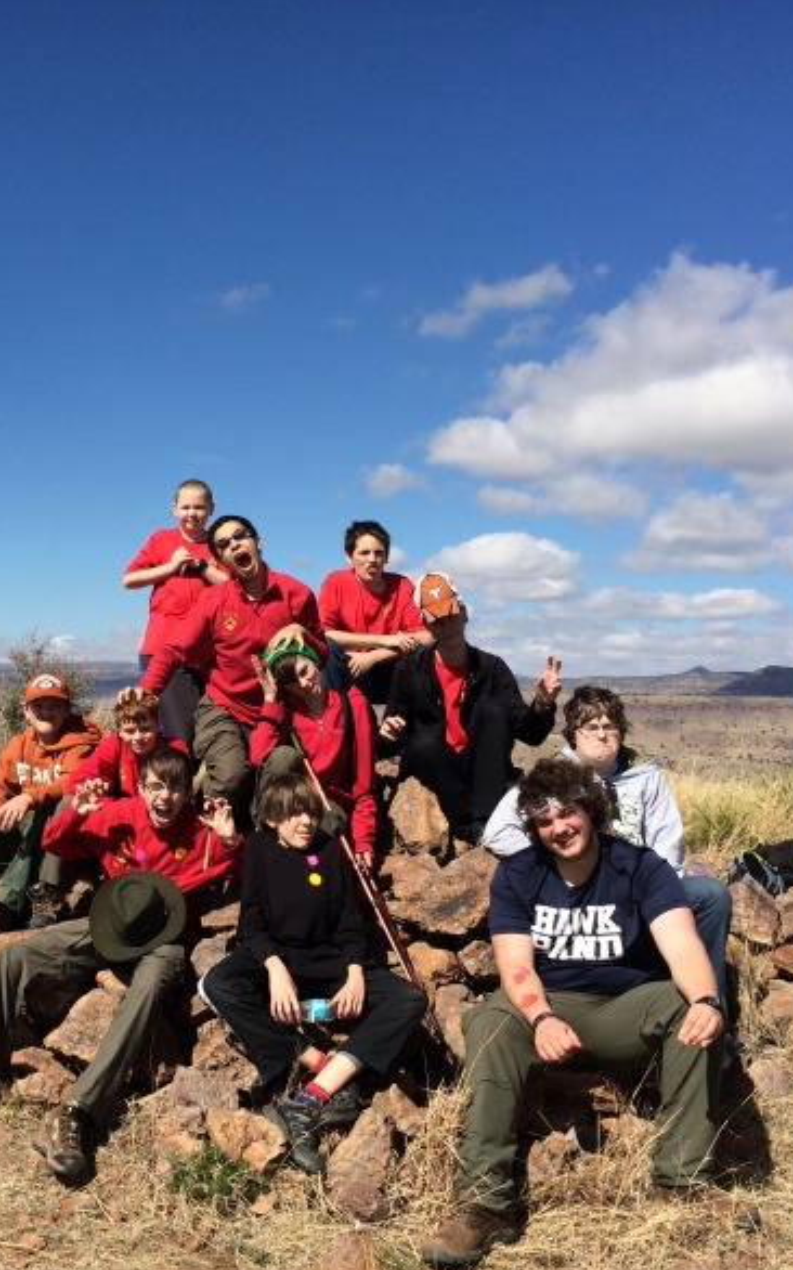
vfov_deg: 47.2
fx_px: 1453
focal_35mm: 42
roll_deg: -0.1
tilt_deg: -0.9
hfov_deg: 30.2
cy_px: 646
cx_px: 234
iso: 32
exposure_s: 1/2933
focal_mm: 4.15
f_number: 2.2
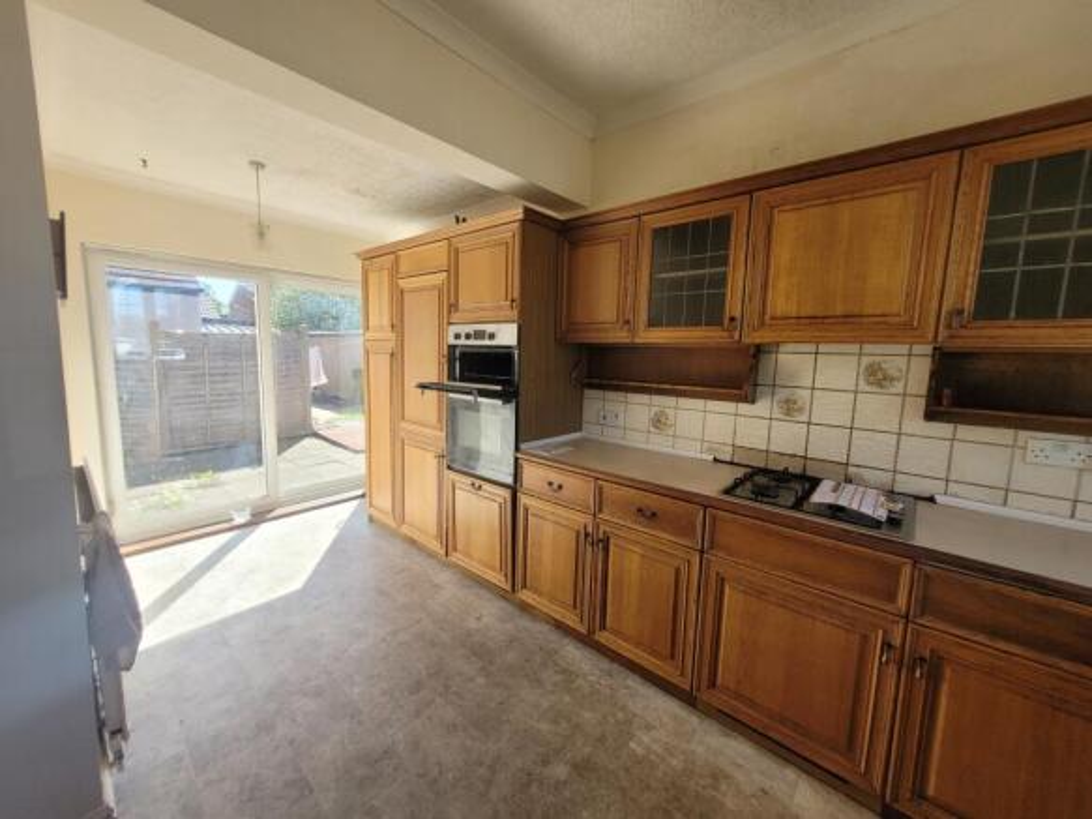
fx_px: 410
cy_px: 410
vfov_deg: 89.9
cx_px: 546
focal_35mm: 13
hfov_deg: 106.2
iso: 40
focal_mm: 1.74
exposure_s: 1/172
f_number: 2.2
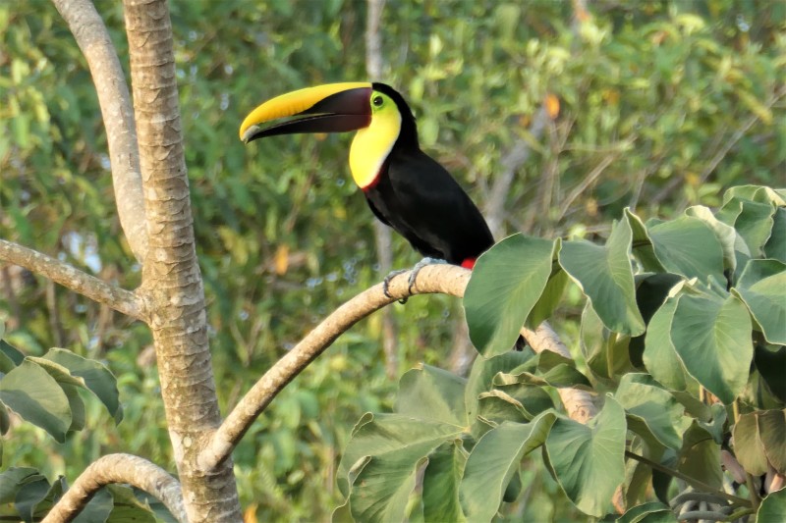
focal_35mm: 720
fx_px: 15716
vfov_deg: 1.9
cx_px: 393
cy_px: 262
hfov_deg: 2.9
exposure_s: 1/125
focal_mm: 132
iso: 640
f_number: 6.4
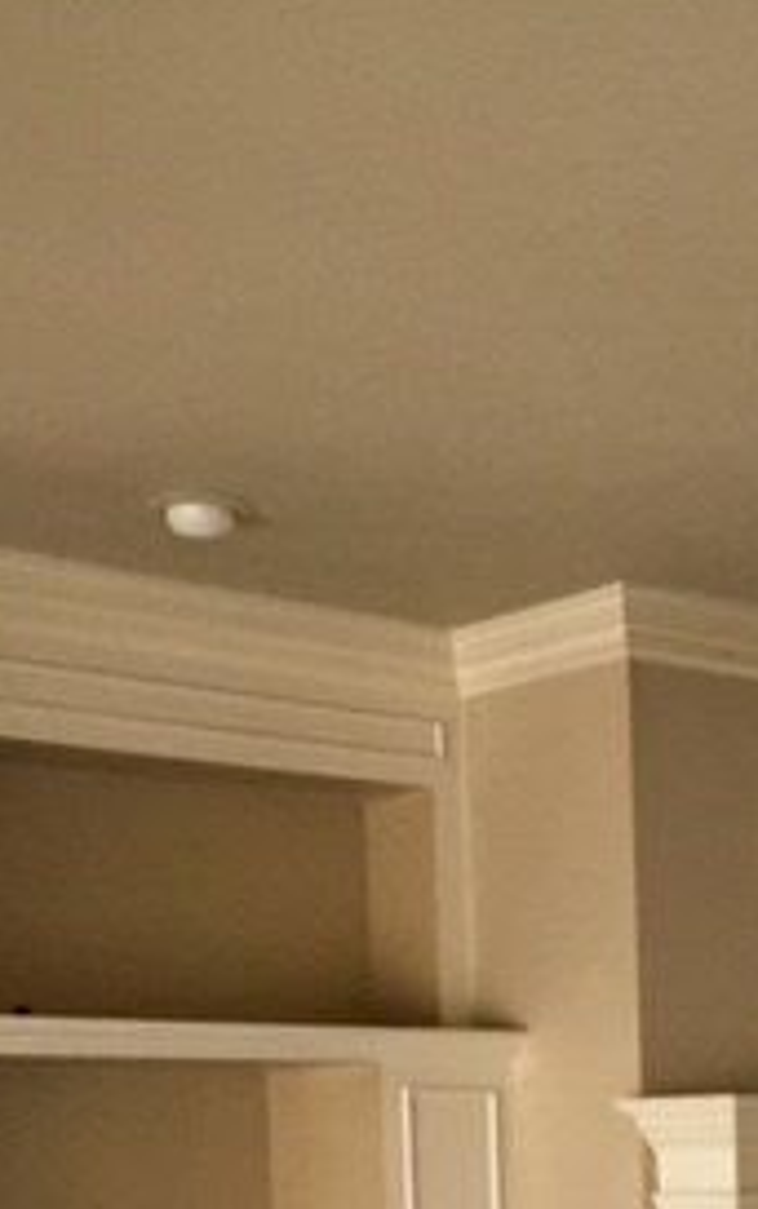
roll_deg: +1.6
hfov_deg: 17.9
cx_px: 669
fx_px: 2376
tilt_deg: -3.0
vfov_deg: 26.6
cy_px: 1289
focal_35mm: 72
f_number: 2.2
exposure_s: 1/24
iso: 250
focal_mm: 4.15
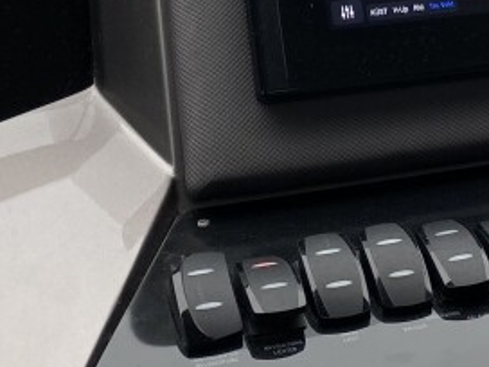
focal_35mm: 98
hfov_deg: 19.8
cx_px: 385
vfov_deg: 13.7
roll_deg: -0.1
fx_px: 1384
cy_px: -272
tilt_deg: -12.5
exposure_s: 1/233
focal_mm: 4.25
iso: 32
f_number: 1.8
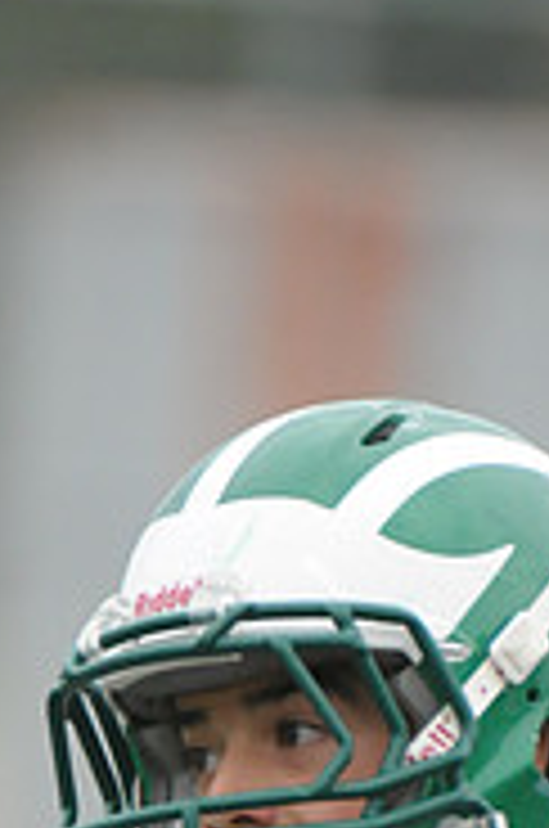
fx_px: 43440
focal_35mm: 1892
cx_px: 362
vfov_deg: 1.1
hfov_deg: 0.7
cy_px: 1274
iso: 1600
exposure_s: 1/2500
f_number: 4
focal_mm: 400
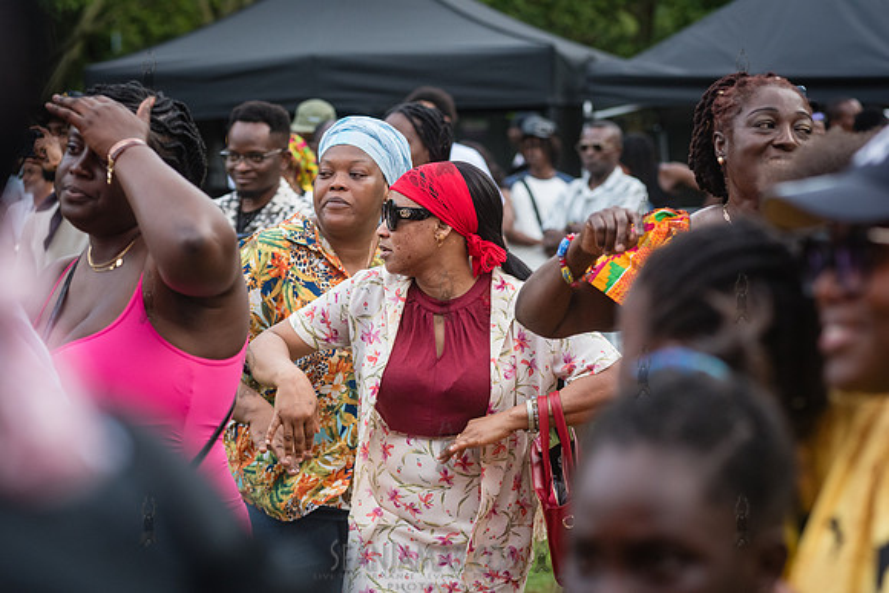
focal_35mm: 105
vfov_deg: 13.0
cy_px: 296
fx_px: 2593
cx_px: 444
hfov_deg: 19.5
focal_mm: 105
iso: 1600
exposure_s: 1/500
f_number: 4.5
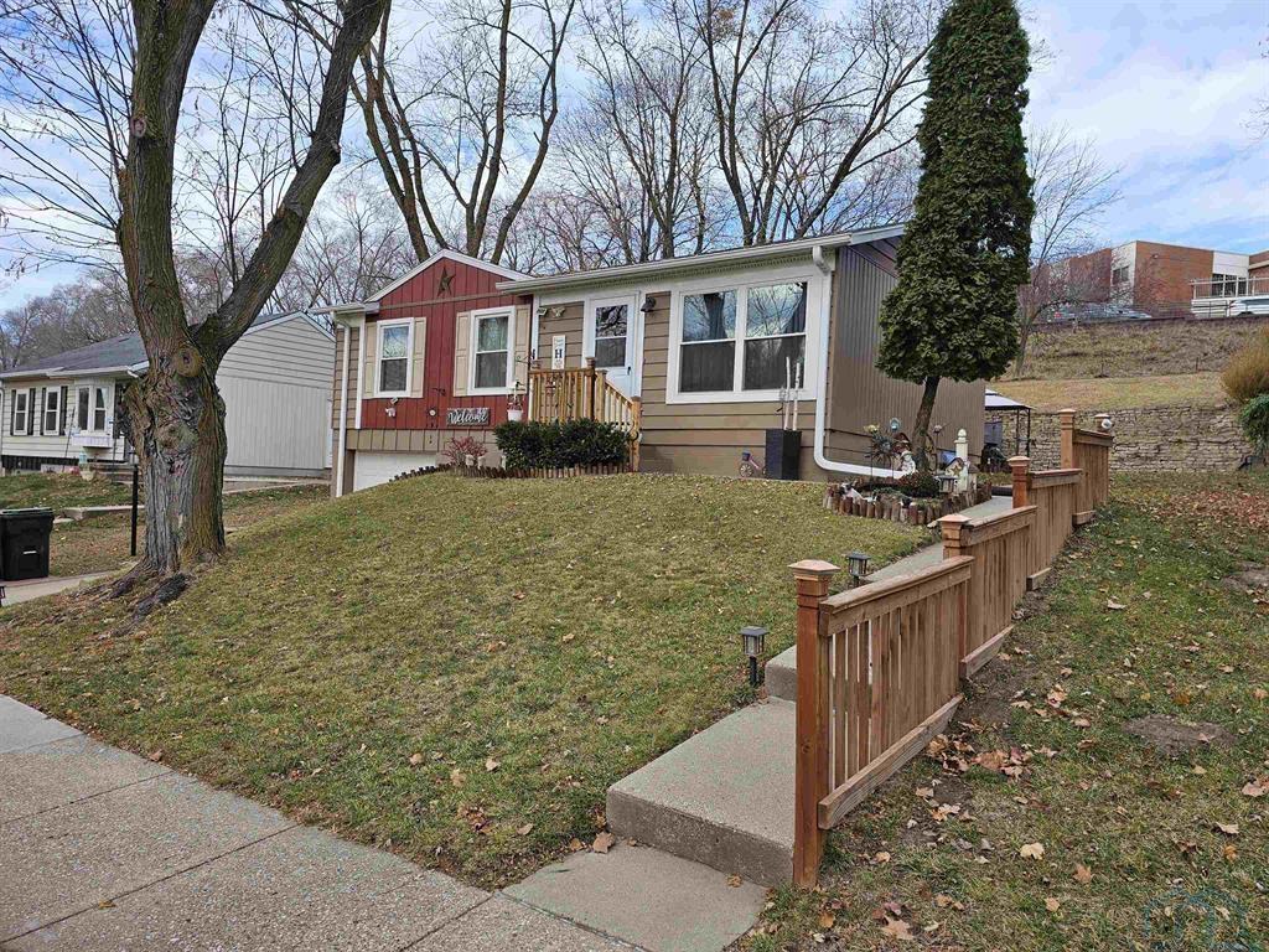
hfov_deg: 73.9
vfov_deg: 58.9
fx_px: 843
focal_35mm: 23
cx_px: 634
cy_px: 476
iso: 10
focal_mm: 6.3
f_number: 1.7
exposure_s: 1/258
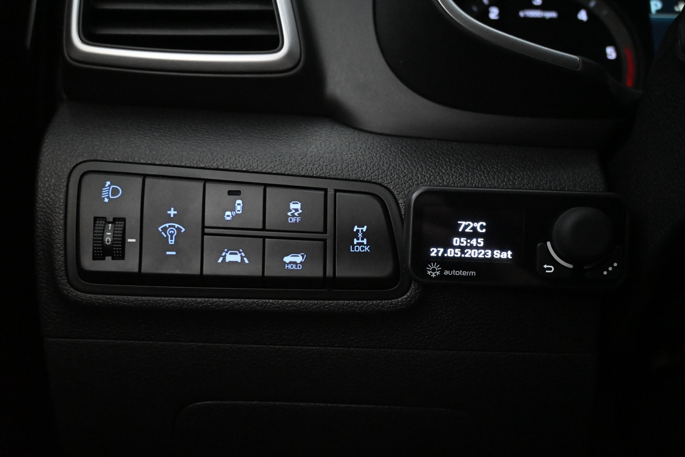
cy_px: 228
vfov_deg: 40.8
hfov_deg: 58.3
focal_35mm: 32
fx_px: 614
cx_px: 342
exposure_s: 1/30
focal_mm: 21.5
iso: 8000
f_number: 4
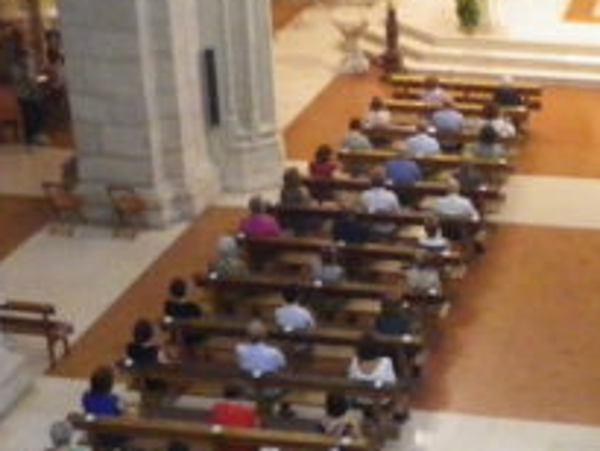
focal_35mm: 86
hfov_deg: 22.0
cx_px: 580
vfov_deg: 17.1
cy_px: 319
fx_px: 1492
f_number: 3.7
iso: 800
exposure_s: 1/8
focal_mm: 5.2
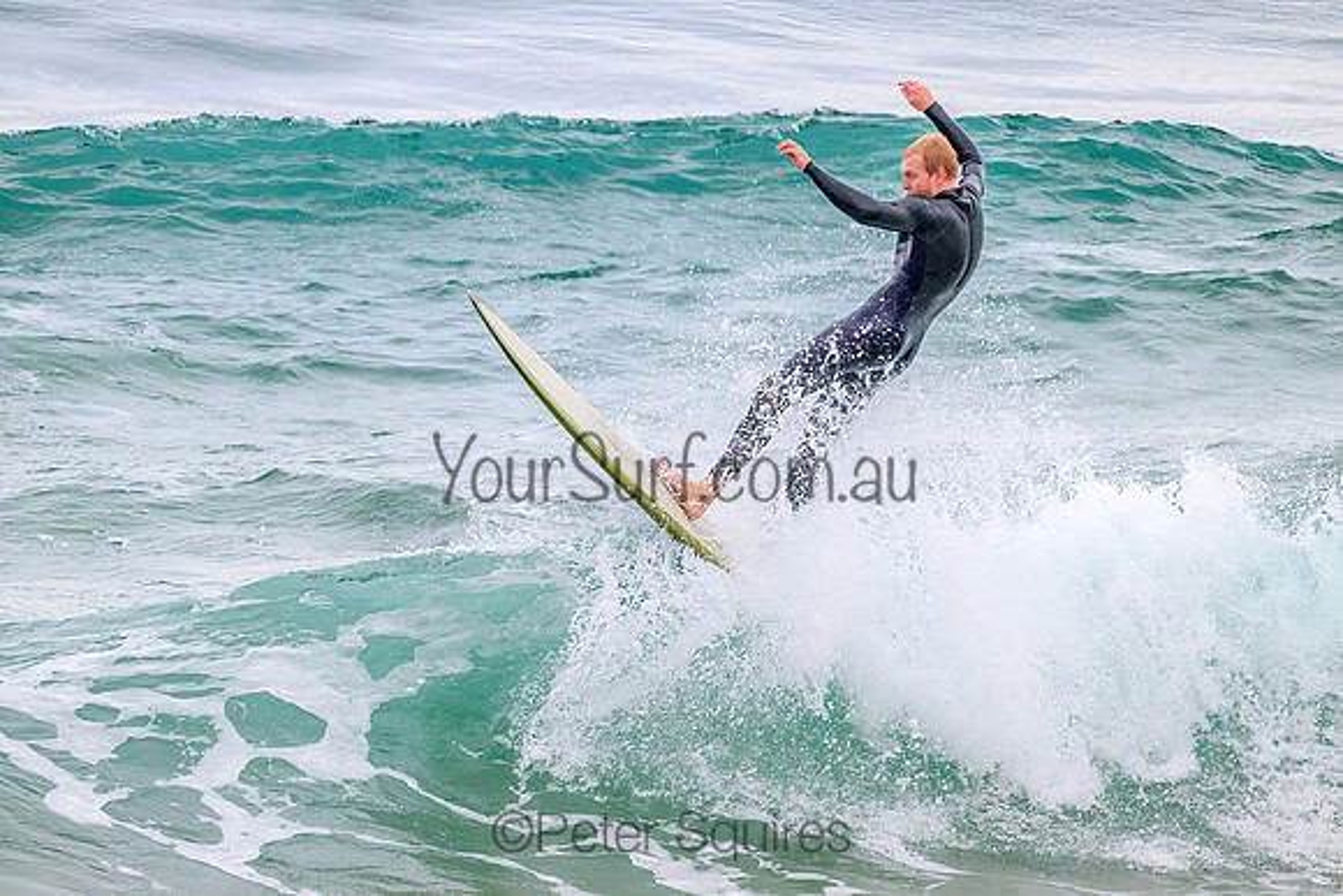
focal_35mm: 649
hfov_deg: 3.2
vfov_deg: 2.1
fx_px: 24202
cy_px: 461
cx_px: 691
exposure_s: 1/2000
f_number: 11
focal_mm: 630
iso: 1250
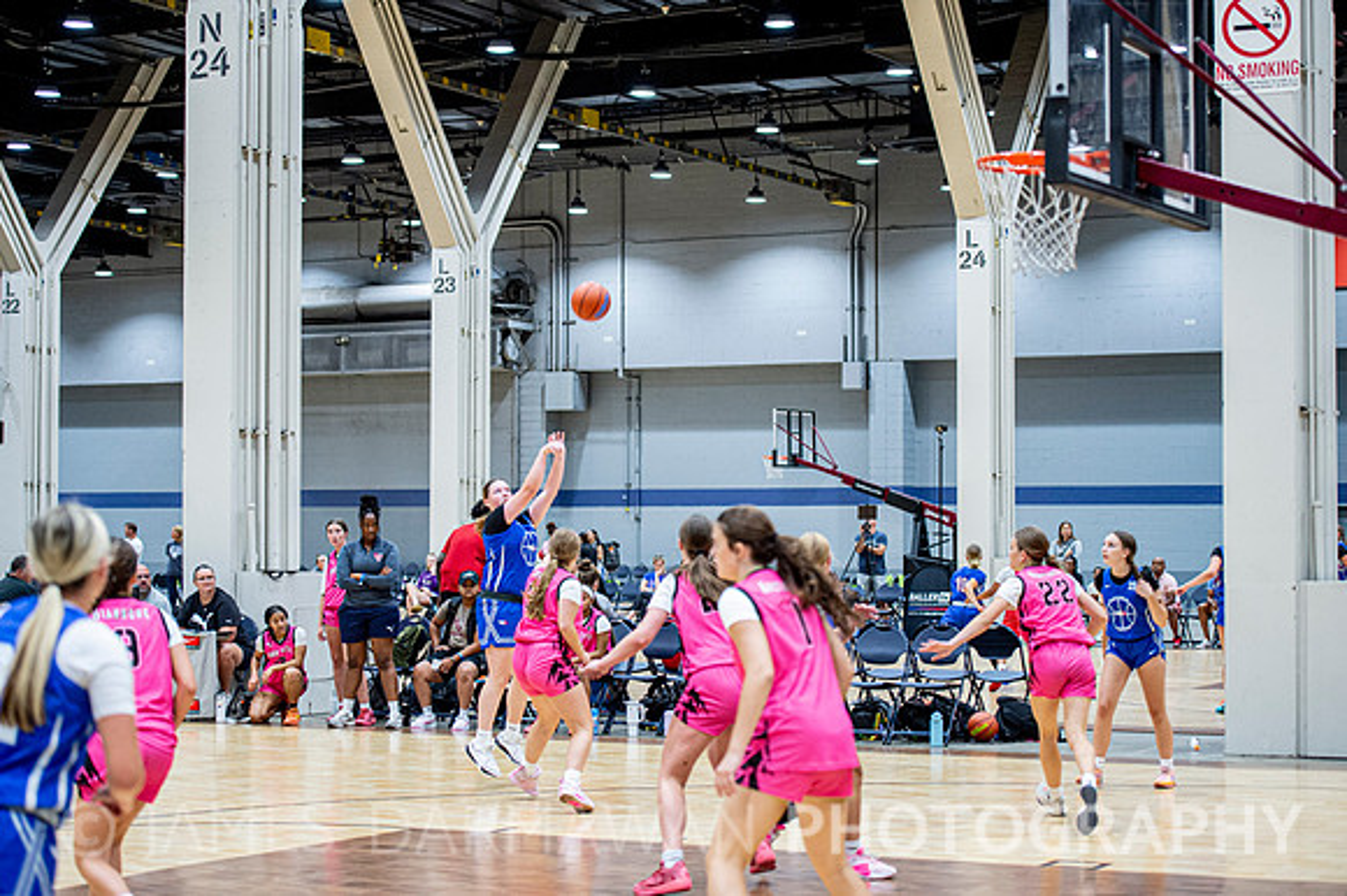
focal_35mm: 70
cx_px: 674
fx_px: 2618
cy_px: 448
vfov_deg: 19.4
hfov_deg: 28.9
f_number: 2.8
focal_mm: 70
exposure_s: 1/320
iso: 2000
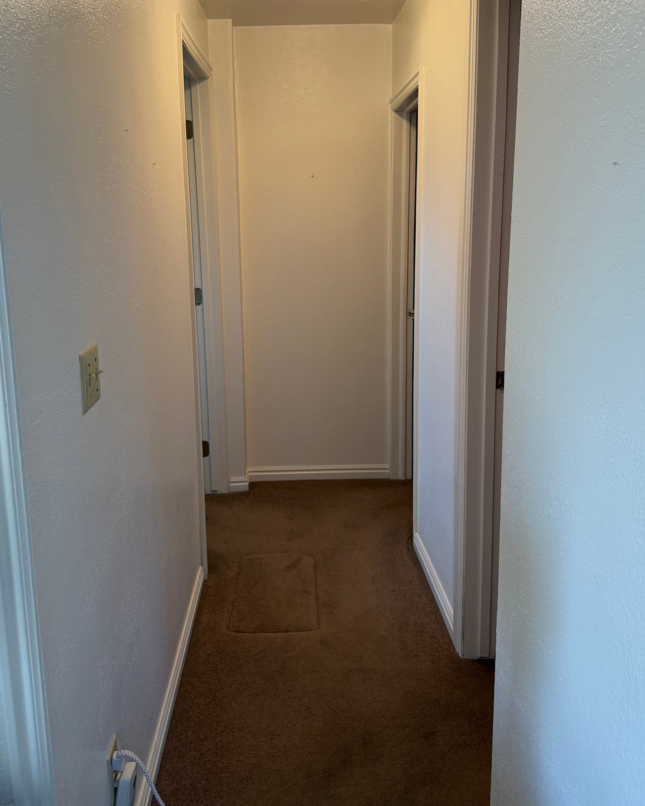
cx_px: 313
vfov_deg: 60.1
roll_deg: +0.8
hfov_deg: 50.0
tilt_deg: -9.8
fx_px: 692
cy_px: 333
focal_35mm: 29
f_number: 1.78
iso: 160
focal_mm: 6.76
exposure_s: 1/121
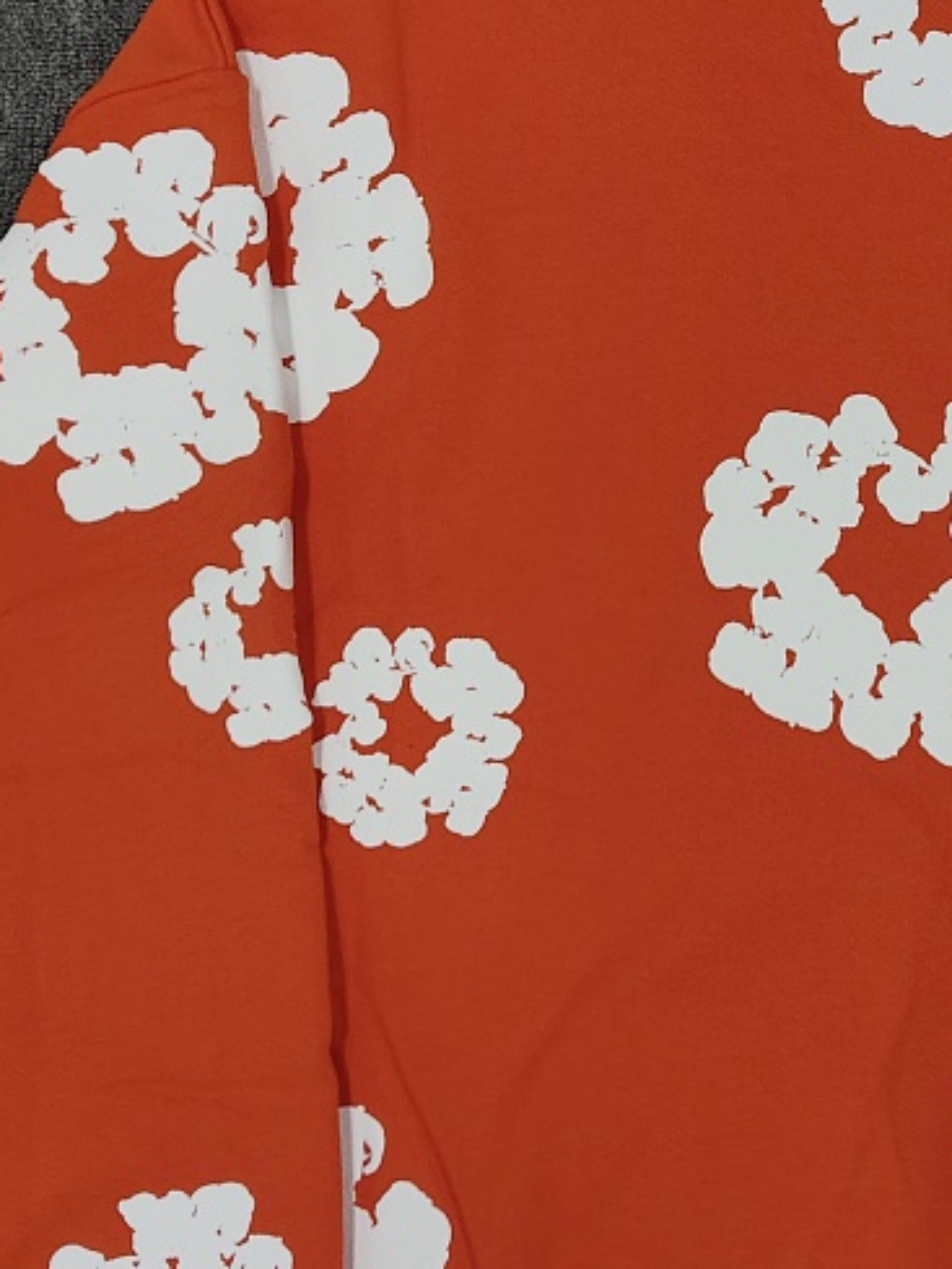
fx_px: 1943
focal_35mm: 53
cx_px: 747
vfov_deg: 35.9
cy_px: 439
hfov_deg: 27.1
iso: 950
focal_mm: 5.56
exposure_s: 1/100
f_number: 1.88
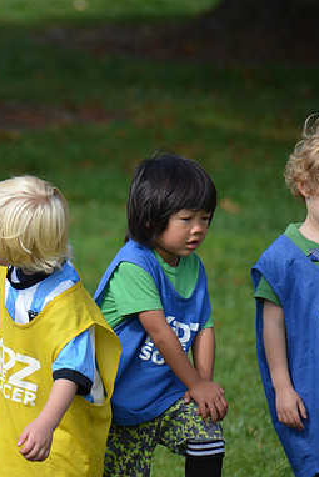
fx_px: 9056
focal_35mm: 682
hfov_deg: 2.0
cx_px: -13
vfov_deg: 3.0
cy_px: 238
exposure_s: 1/1250
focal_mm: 300
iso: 400
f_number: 5.6
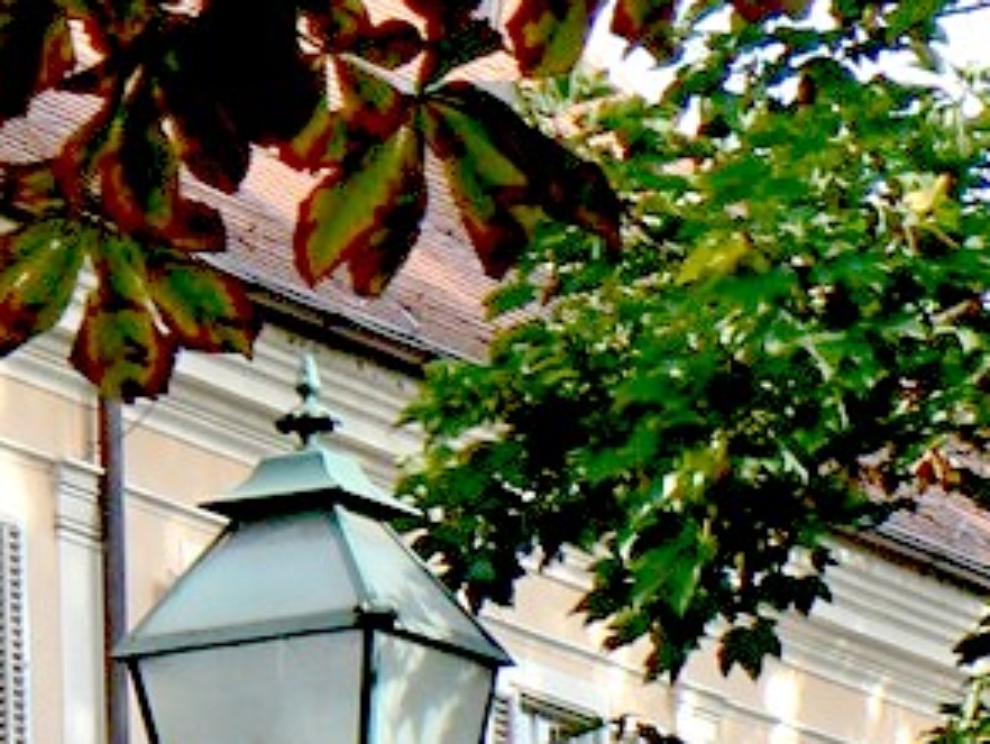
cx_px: -623
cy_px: 1495
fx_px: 8873
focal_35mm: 310
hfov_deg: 6.3
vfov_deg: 4.7
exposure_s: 1/320
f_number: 5.6
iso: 80
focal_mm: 12.6
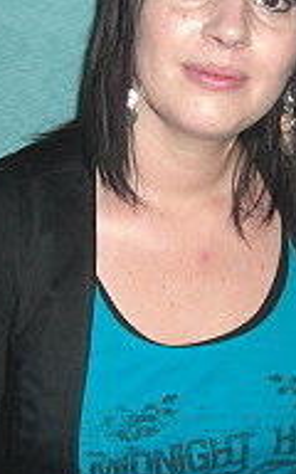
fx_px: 1278
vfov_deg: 21.0
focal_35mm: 99
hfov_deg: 13.2
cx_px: 229
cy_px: 195
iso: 100
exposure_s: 1/60
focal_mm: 7.9
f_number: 2.8
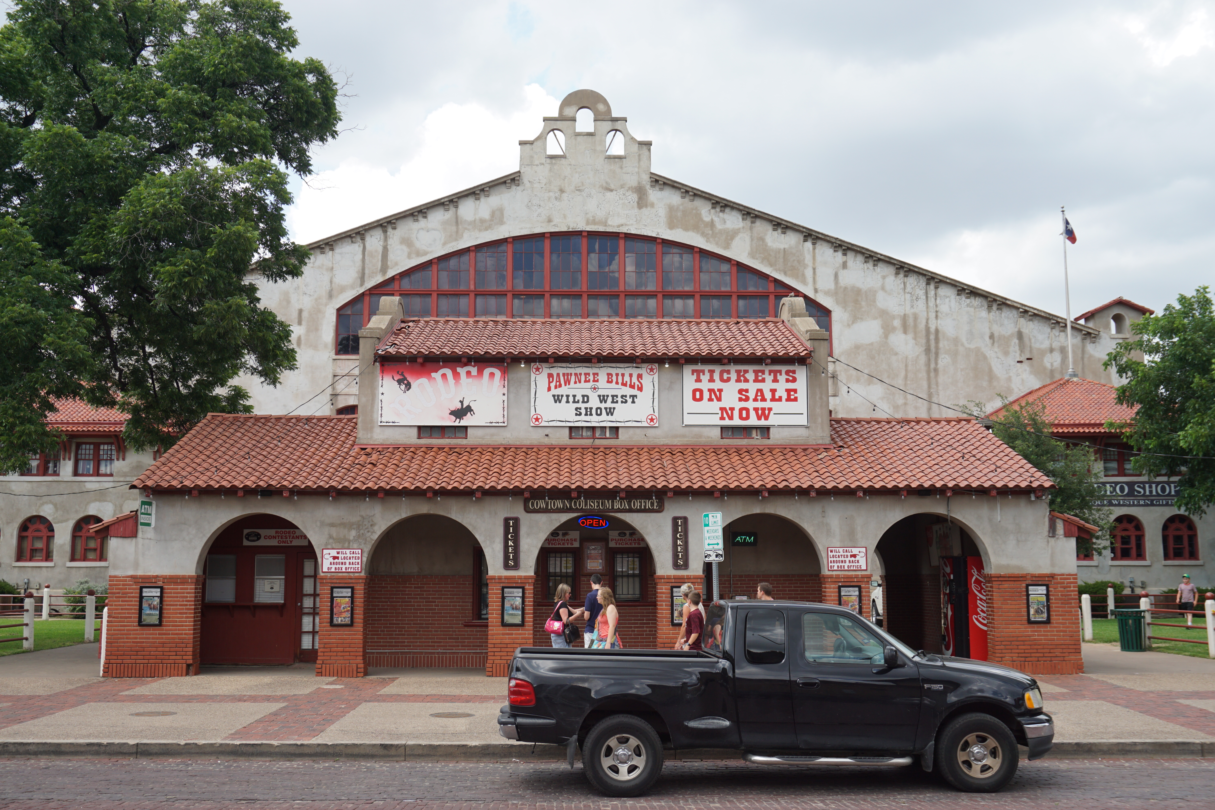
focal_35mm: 36
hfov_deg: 53.1
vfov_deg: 36.9
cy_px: 405
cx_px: 608
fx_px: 1215
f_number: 8
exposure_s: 1/125
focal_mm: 24
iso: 100
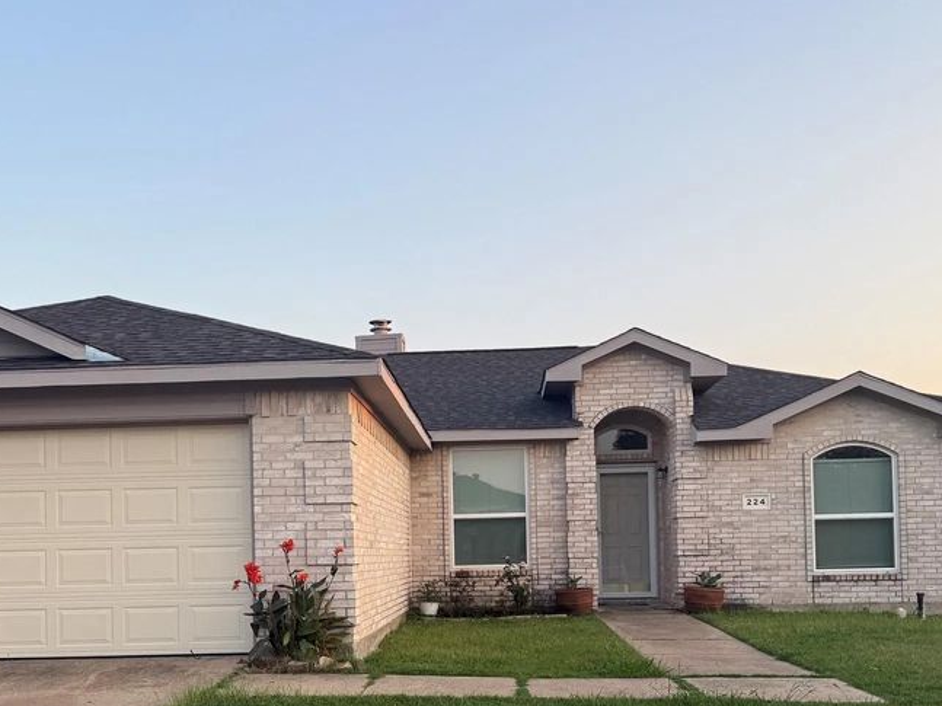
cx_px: 432
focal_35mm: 38
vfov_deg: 36.8
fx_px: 1034
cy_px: 533
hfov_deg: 48.9
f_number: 1.78
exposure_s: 1/521
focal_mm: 6.76
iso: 80
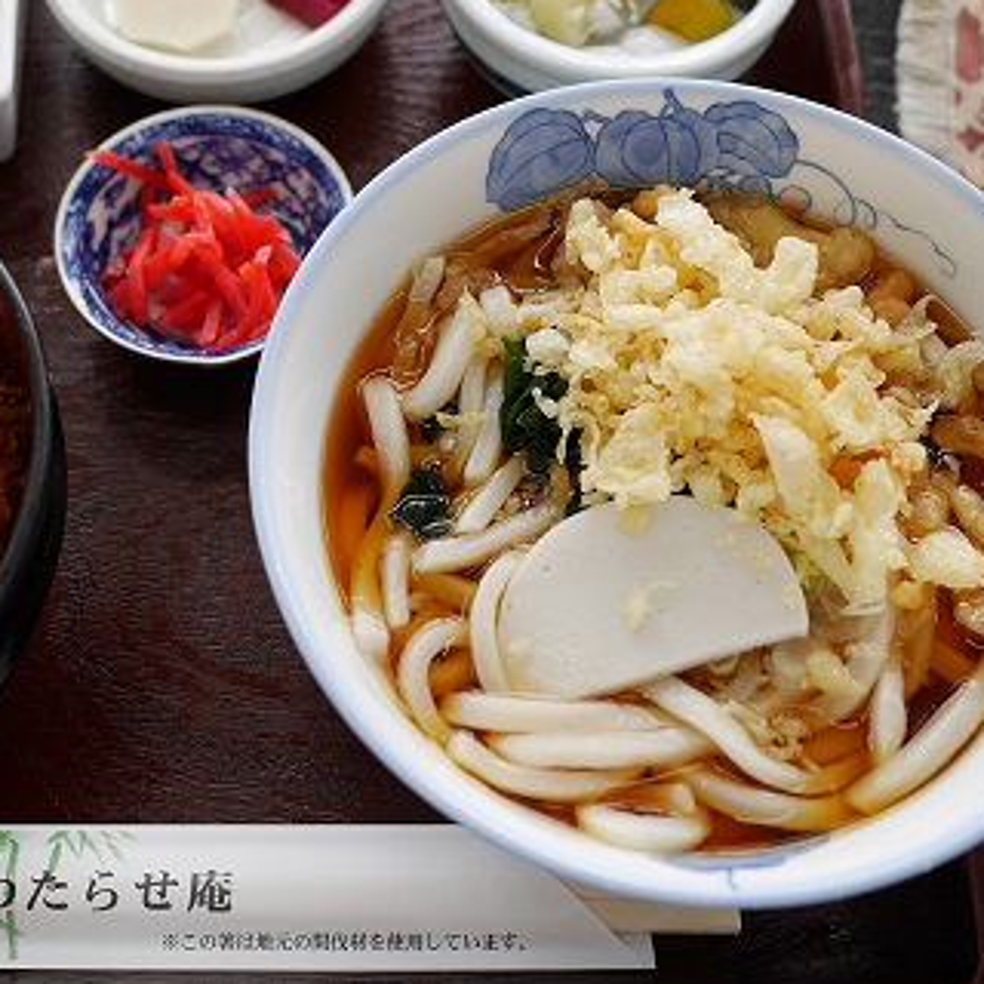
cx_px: 361
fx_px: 1705
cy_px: 289
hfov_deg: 32.0
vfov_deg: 31.8
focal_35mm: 53
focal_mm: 15
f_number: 2.2
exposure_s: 1/160
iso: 200
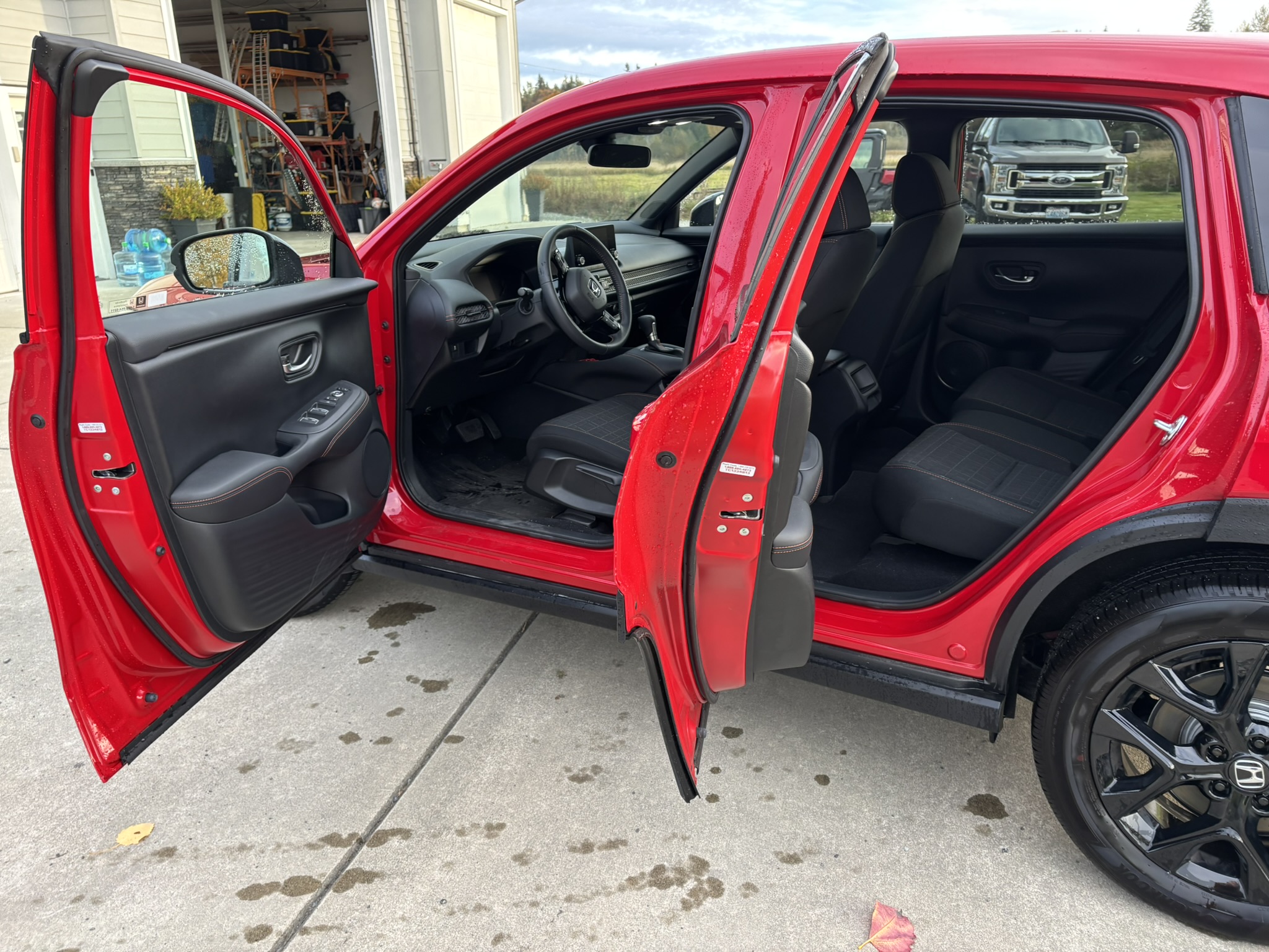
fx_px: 953
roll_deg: +1.4
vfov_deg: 53.1
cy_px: 476
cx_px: 634
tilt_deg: -20.9
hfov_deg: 67.3
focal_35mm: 26
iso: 80
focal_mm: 5.96
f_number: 1.6
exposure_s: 1/121
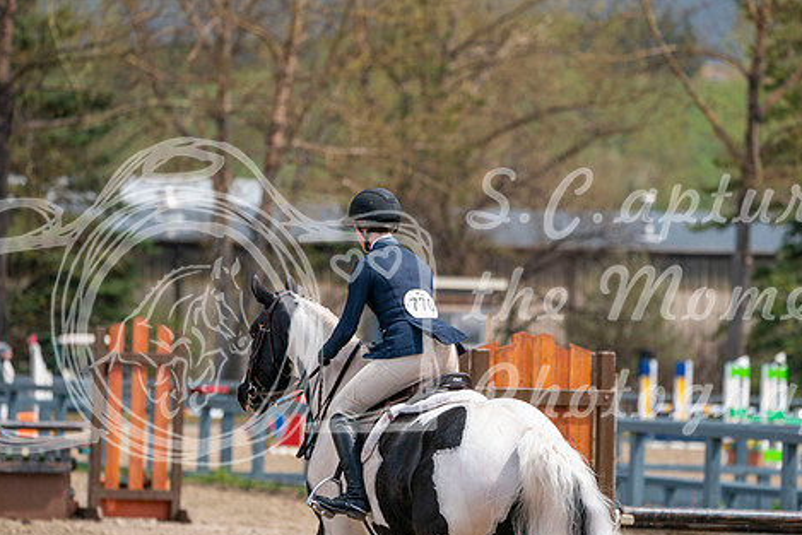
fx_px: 6730
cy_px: 302
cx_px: 434
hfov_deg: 6.8
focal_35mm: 302
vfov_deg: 4.6
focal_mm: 244
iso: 500
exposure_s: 1/1250
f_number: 5.6
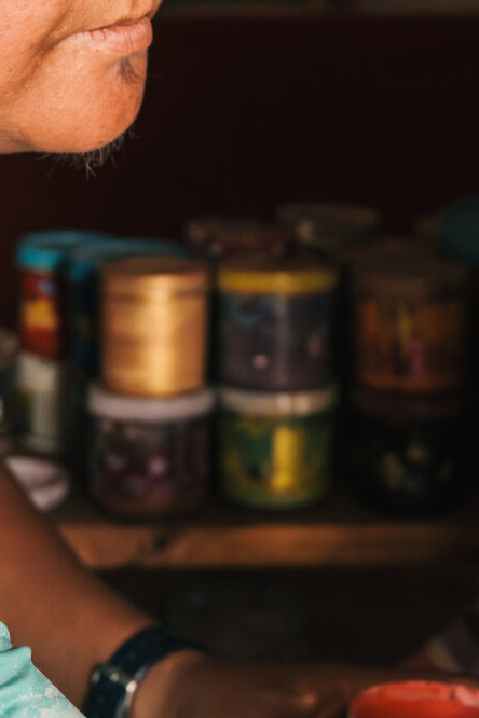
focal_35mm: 123
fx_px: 2455
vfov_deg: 15.9
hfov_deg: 11.1
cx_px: 357
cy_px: -165
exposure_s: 1/250
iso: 3200
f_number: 3.5
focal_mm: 32
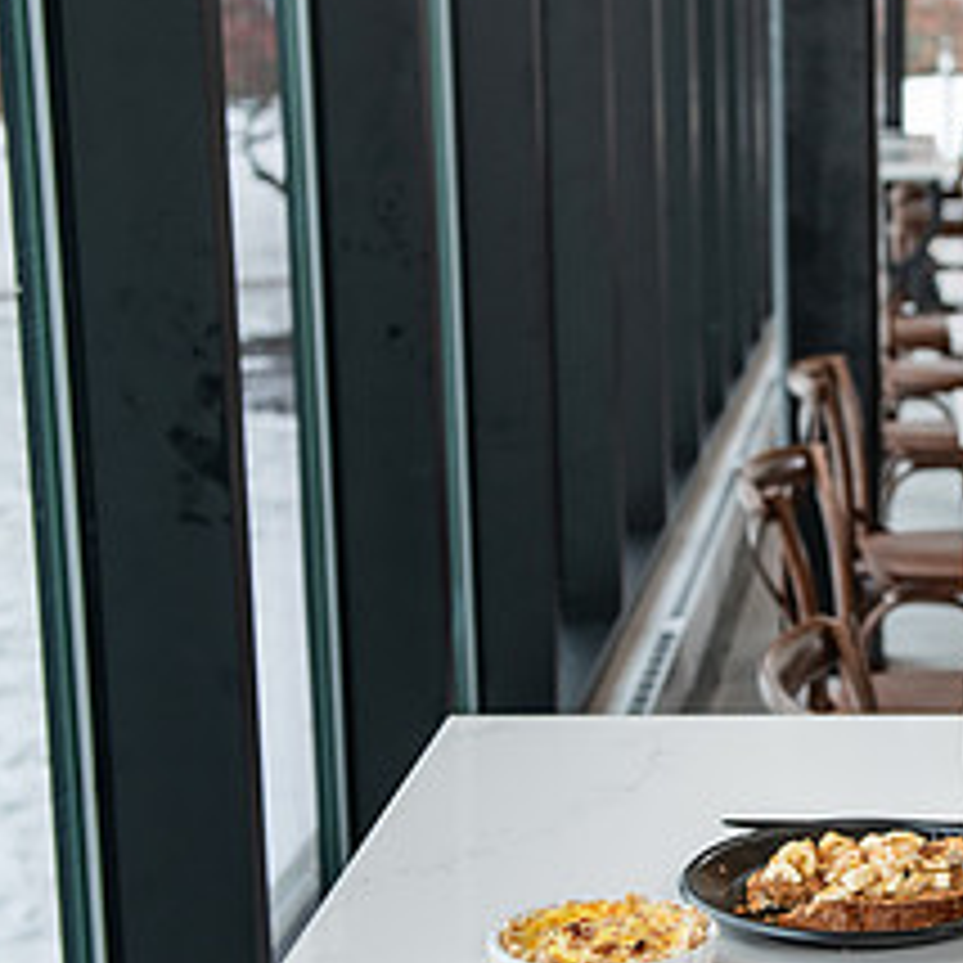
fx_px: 2612
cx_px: 922
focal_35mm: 83
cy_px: 511
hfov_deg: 20.3
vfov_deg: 20.9
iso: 400
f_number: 4
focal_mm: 36
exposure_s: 1/200
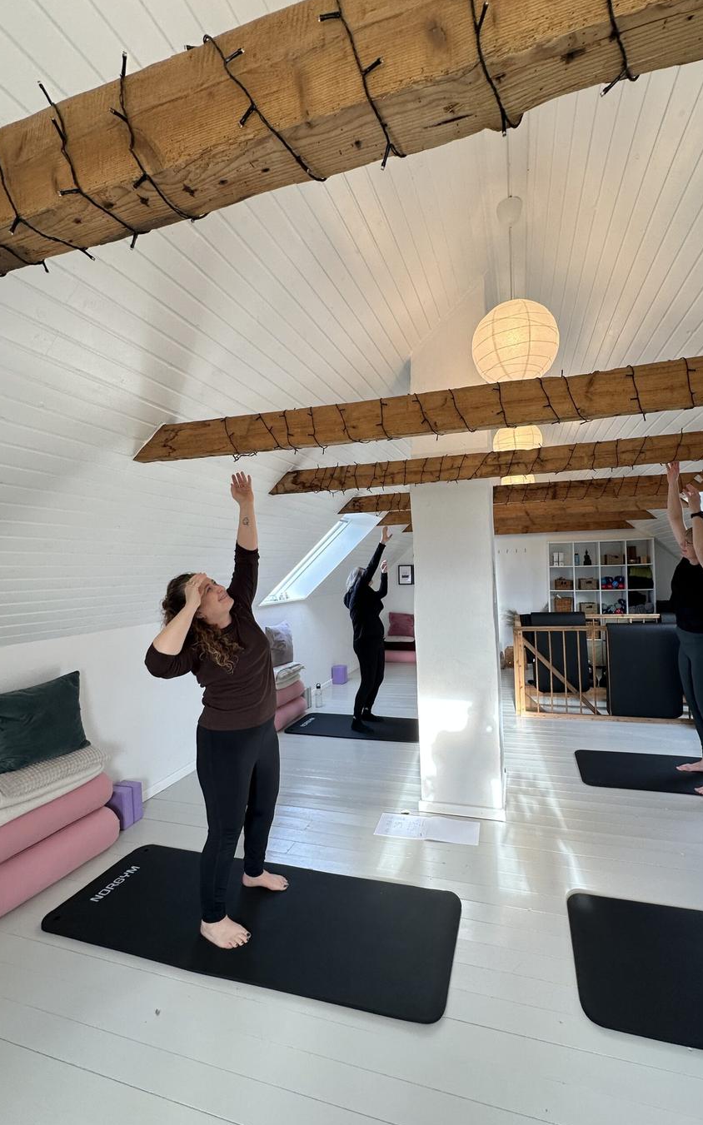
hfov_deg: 74.5
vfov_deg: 101.5
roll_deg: +1.3
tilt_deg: +1.4
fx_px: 460
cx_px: 393
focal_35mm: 15
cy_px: 564
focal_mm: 2.22
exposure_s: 1/100
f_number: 2.2
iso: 50
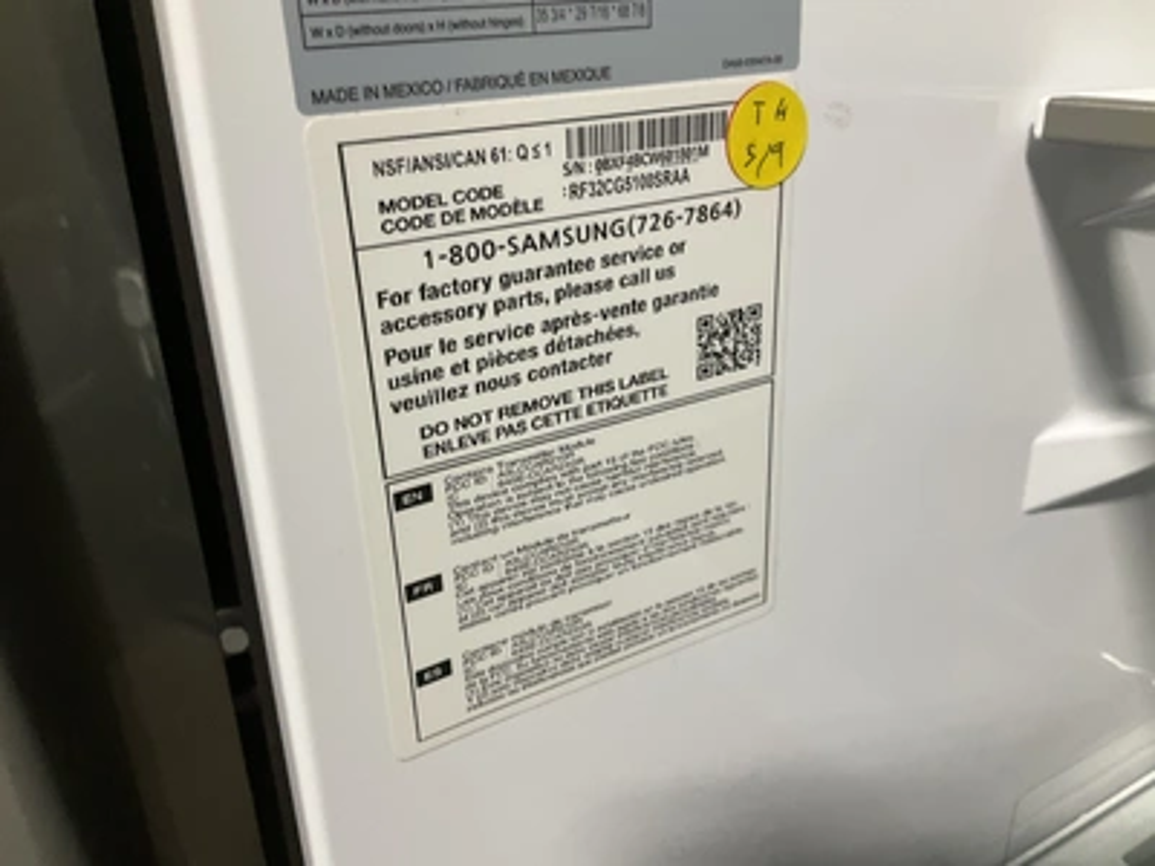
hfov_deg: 61.7
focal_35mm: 29
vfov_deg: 48.2
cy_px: 433
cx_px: 578
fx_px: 968
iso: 250
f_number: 1.8
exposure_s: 1/40
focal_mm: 3
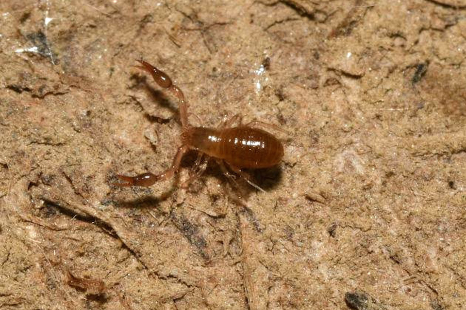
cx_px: 233
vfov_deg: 8.7
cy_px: 155
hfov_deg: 13.0
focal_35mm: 158
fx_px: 2039
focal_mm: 105
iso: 100
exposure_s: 1/60
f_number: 29
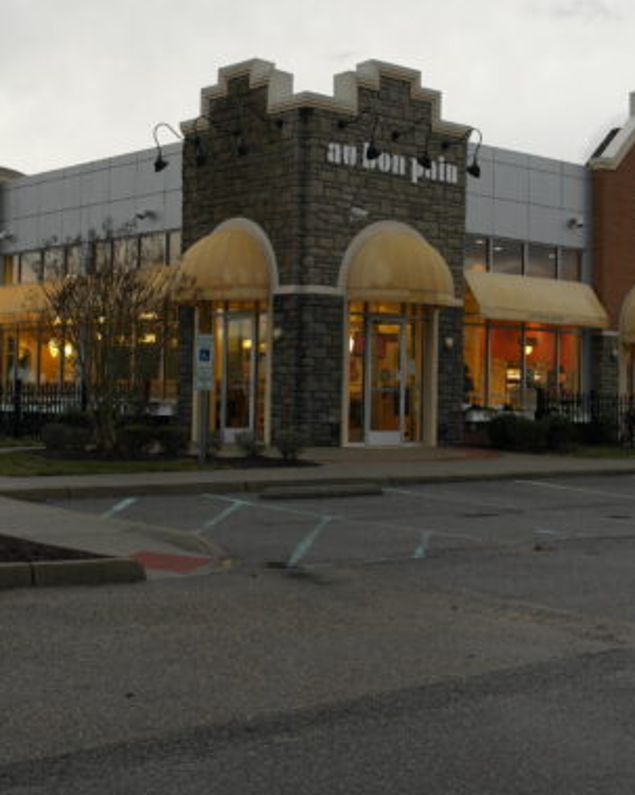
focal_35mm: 57
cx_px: 398
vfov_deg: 32.9
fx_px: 1340
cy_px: 323
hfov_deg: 26.6
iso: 200
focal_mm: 20
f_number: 3.5
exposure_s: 1/80
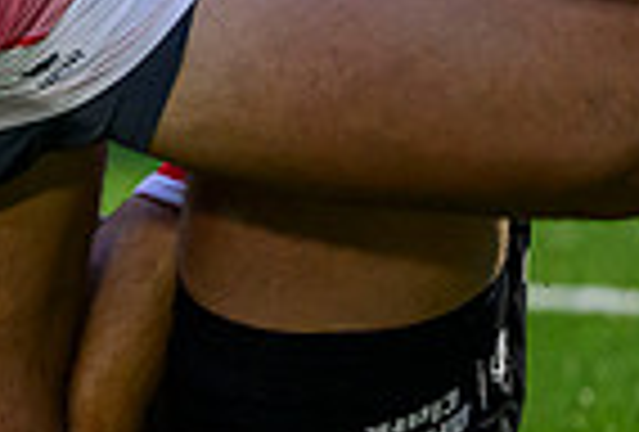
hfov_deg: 1.1
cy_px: 229
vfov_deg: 0.7
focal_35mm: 1921
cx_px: -830
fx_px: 34244
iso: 4000
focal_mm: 400
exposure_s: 1/1600
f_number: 3.2
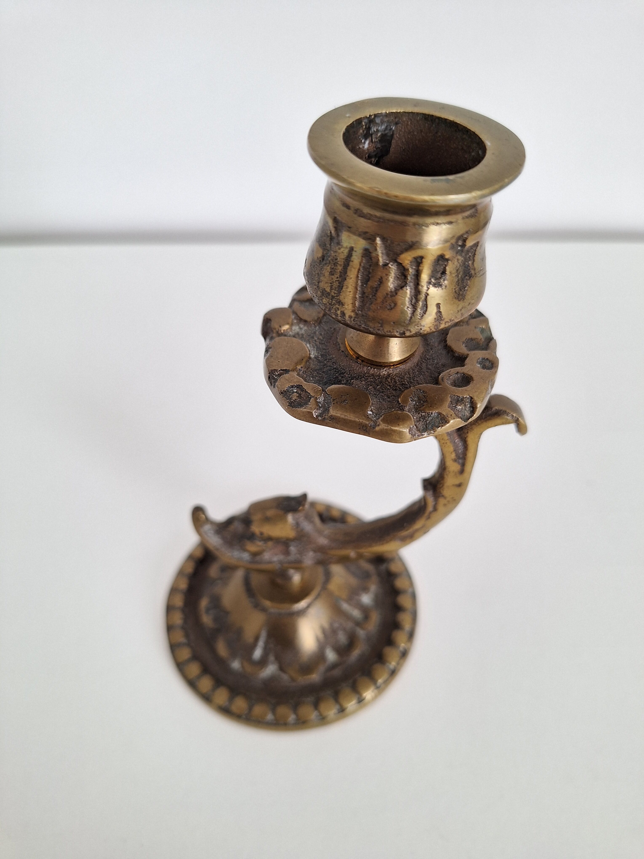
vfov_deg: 73.9
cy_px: 430
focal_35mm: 23
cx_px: 322
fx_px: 571
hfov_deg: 58.9
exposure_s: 1/50
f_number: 1.8
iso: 64
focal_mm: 5.54
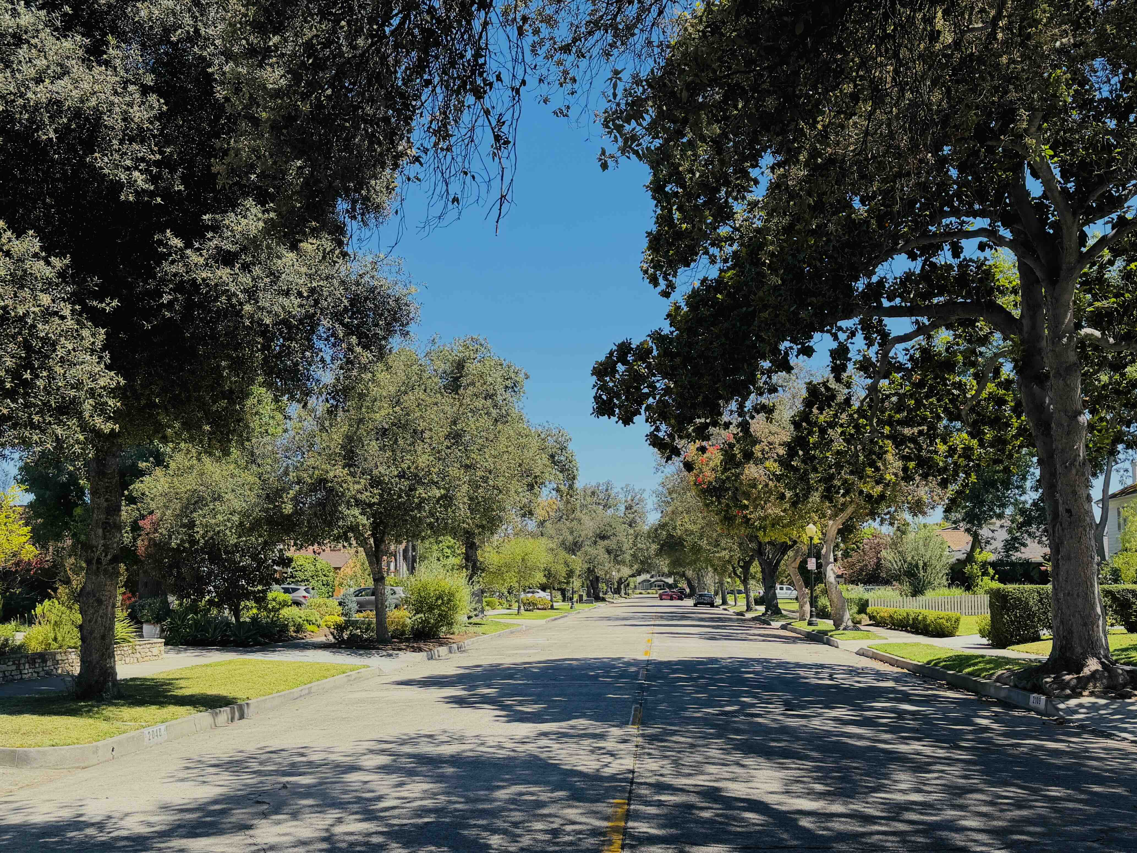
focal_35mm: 24
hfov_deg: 71.6
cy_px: 426
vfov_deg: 56.8
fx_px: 788
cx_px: 568
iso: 80
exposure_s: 1/1464
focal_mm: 6.76
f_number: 1.78
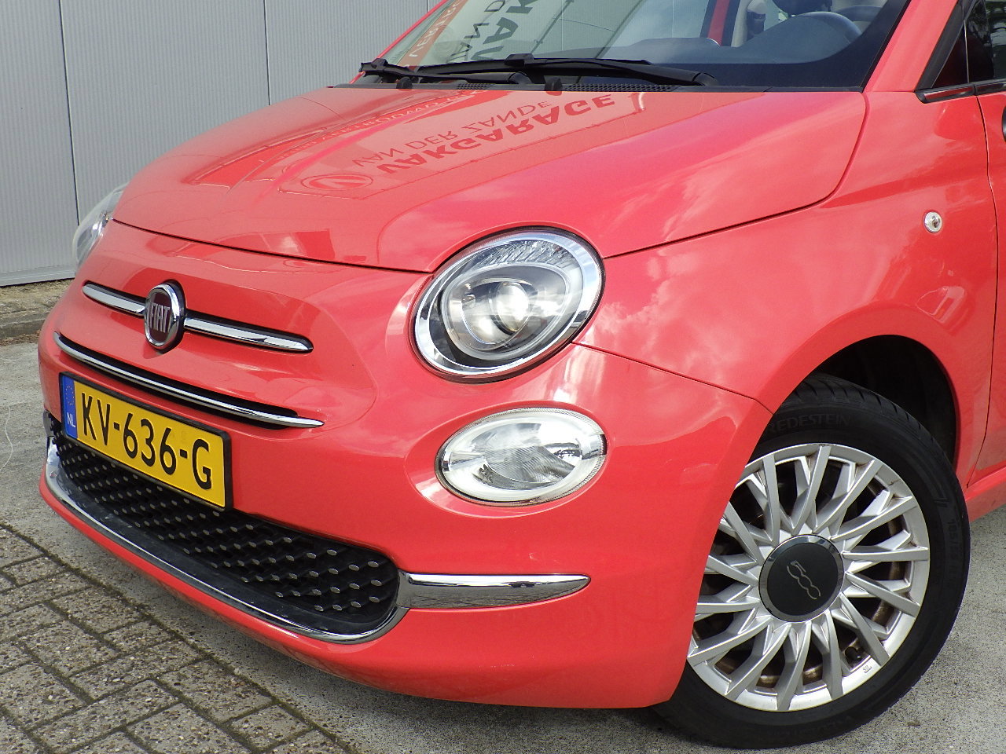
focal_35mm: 42
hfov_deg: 44.8
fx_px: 1221
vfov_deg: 34.3
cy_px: 377
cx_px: 503
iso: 125
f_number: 5
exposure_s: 1/320
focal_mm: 7.5
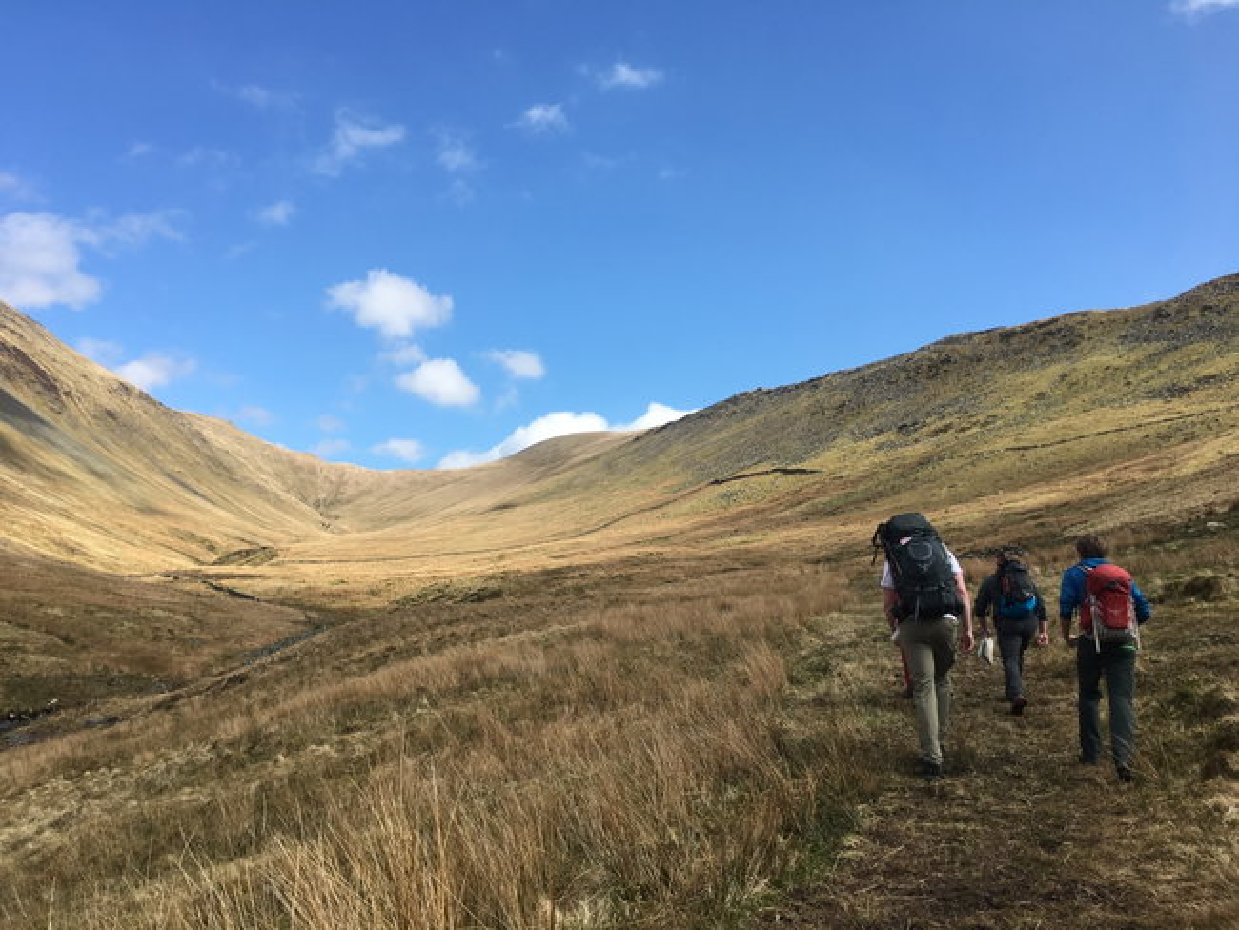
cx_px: 620
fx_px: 1038
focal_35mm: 29
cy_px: 465
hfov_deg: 61.6
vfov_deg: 48.3
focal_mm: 4.15
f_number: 2.2
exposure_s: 1/1068
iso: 25
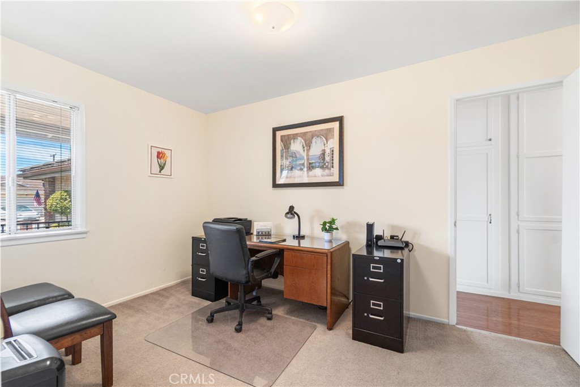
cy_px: 194
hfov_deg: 100.4
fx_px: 242
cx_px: 290
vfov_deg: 77.3
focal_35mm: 15
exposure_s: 1/8
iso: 320
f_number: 7.1
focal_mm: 10
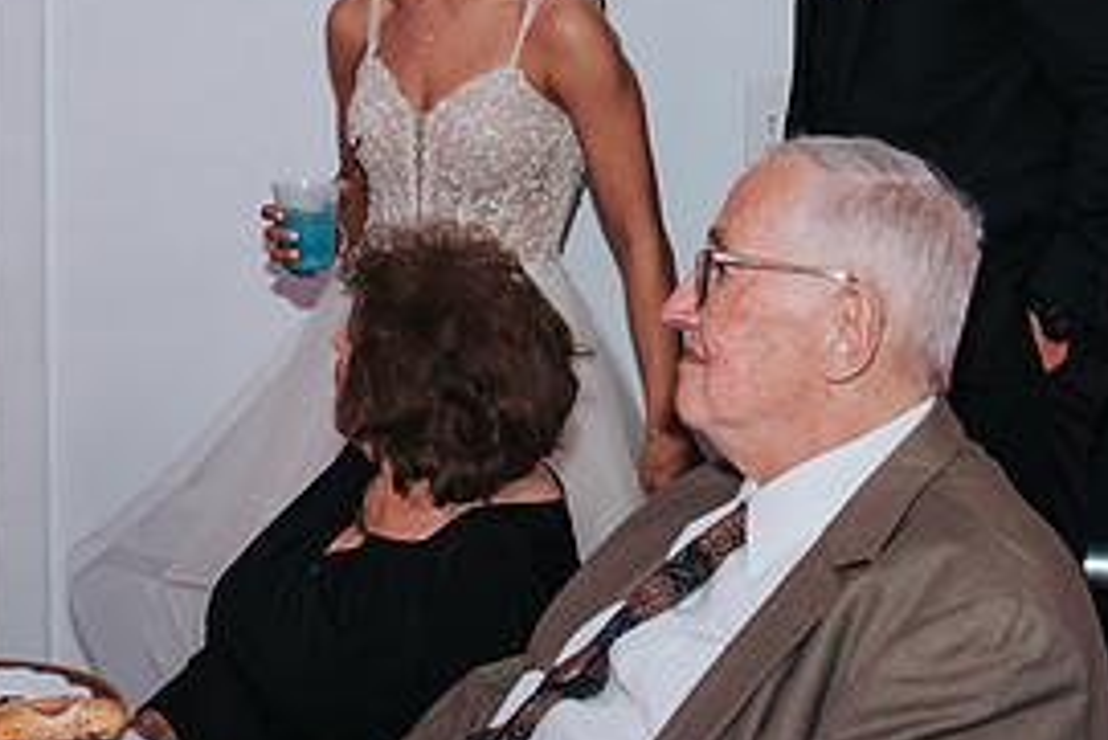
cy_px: -42
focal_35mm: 86
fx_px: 2648
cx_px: 638
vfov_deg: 15.5
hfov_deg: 23.6
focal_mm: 35
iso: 1000
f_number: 2.8
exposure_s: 1/200
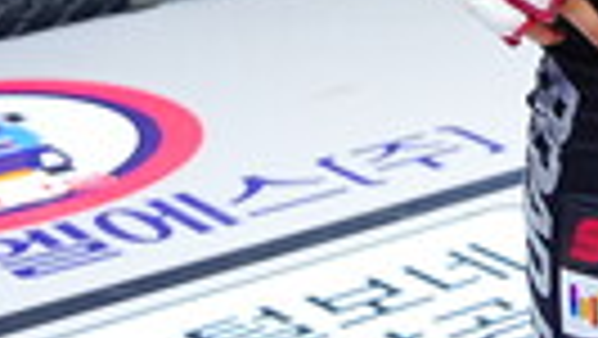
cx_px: 1084
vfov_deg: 7.4
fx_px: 2433
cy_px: -496
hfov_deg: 12.7
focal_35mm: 153
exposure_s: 1/640
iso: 1250
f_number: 4
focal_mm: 32.5
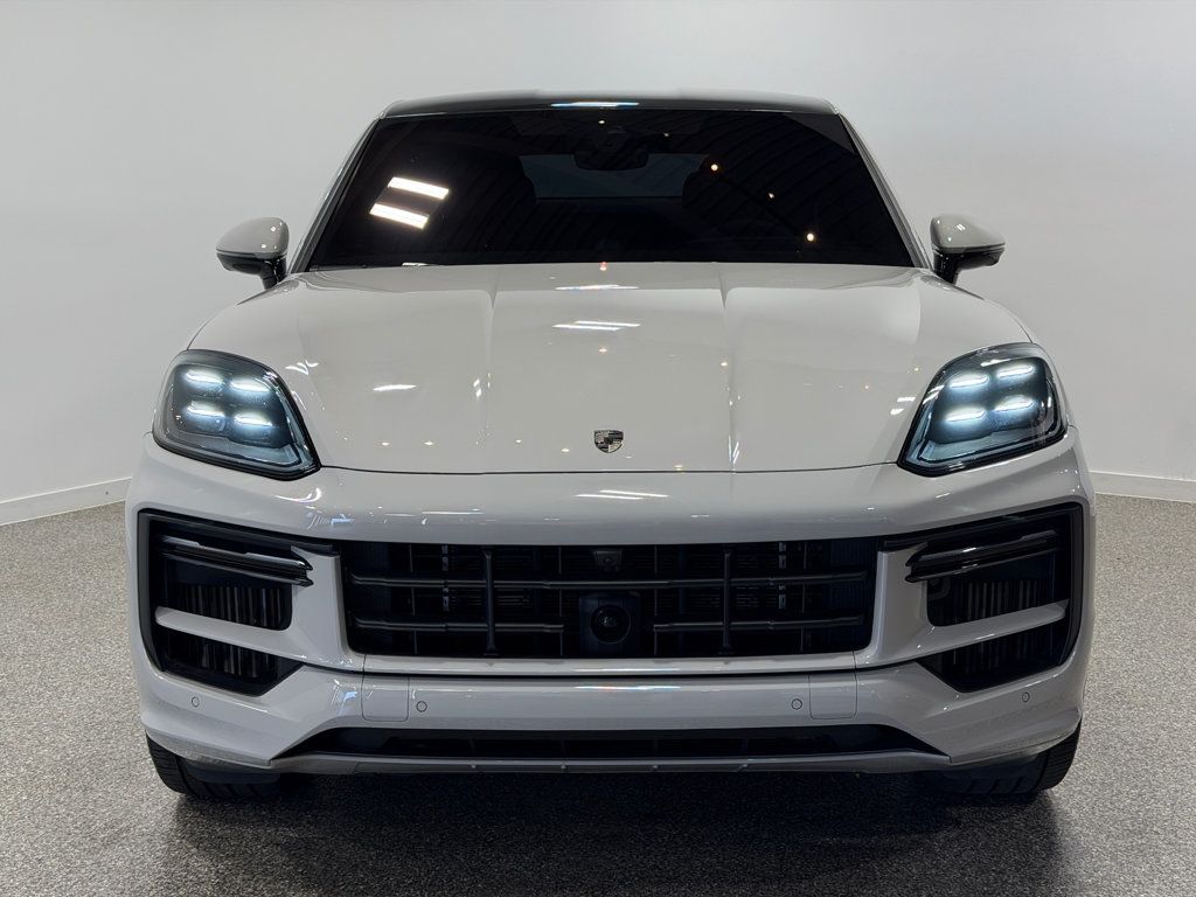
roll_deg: +0.9
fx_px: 1658
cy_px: 448
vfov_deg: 30.3
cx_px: 598
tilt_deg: -9.3
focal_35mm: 48
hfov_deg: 39.7
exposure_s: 1/276
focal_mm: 6.76
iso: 64
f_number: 1.78
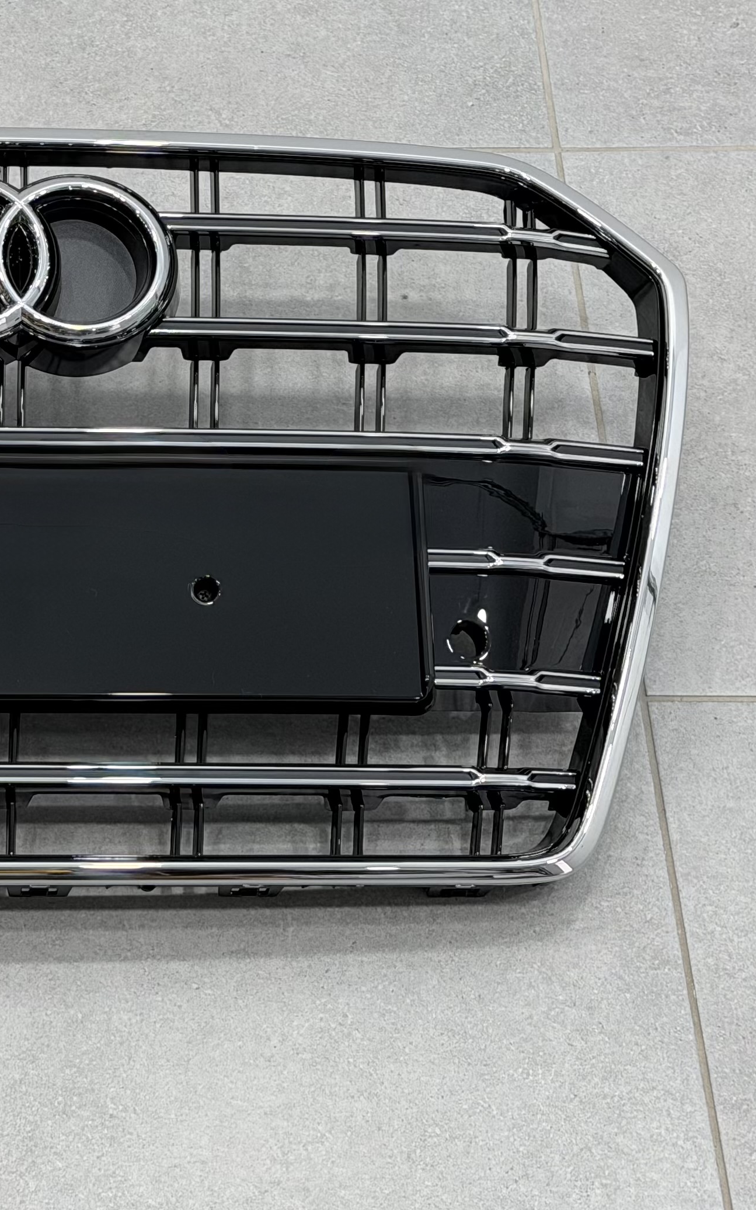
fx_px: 2670
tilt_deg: -52.6
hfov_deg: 15.6
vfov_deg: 25.5
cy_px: 544
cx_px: -96
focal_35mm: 81
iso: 64
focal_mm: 6.76
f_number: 1.78
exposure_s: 1/258
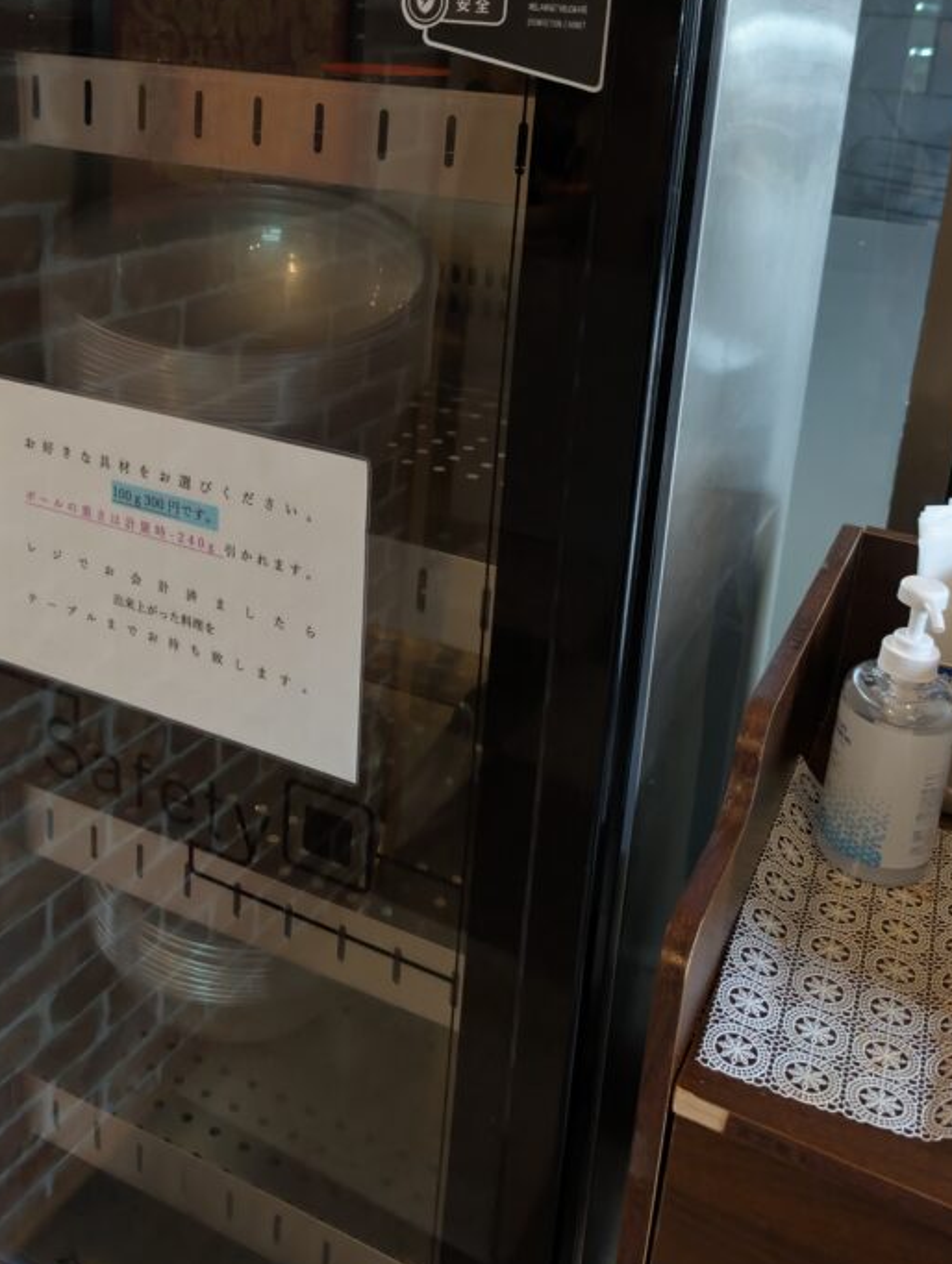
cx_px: 323
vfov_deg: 49.9
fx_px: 1317
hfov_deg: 39.3
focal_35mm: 36
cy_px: 372
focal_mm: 6.9
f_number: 1.68
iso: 2125
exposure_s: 1/531
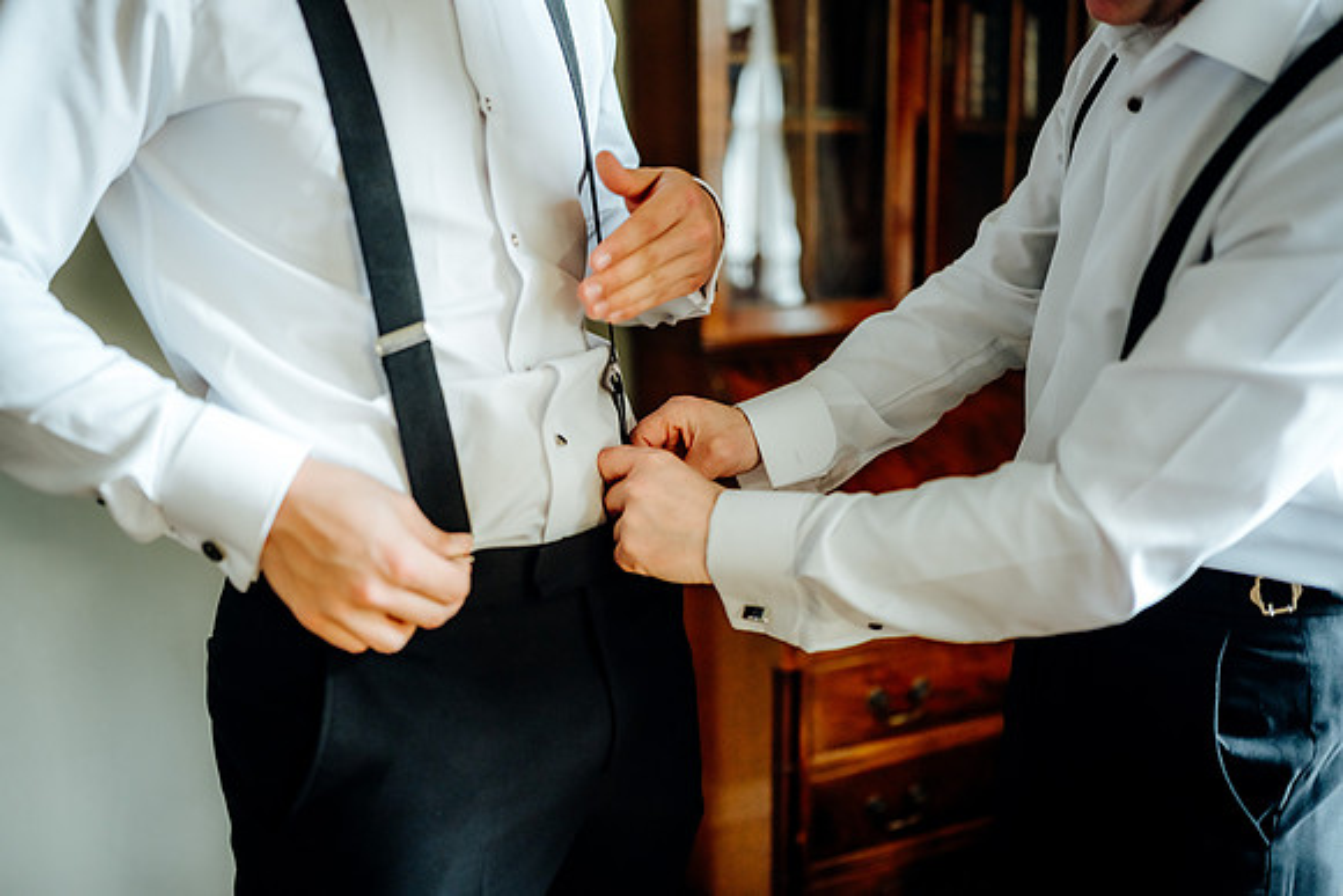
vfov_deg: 37.9
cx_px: 672
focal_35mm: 35
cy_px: 448
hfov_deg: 54.4
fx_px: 1306
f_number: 1.4
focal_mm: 35
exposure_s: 1/200
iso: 640
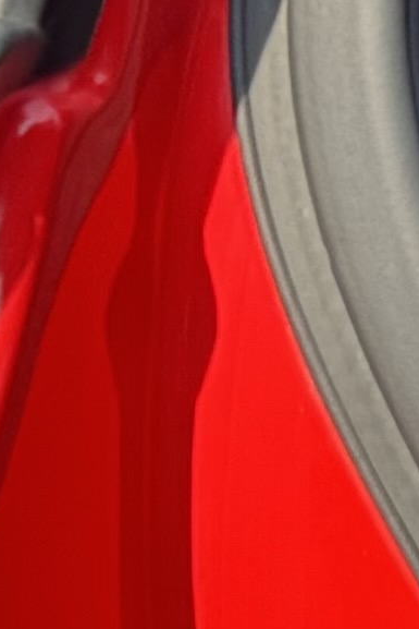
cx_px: 2399
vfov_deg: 8.2
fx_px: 4309
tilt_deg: -11.2
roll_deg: +0.1
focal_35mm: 247
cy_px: 799
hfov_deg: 4.4
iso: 80
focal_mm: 6.76
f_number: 1.78
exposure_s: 1/381
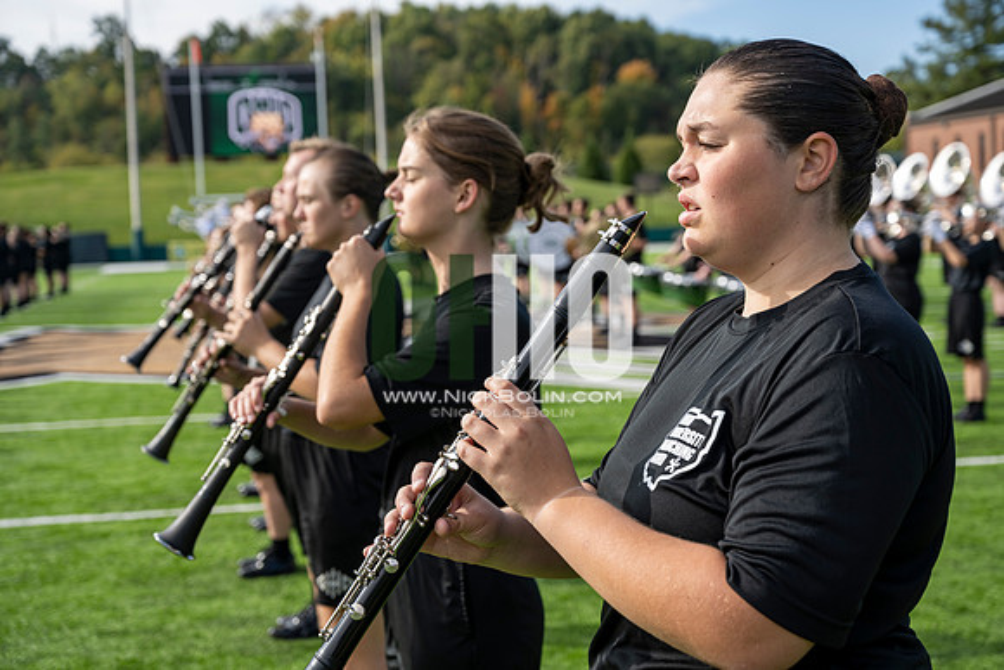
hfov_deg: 36.2
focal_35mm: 55
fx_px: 1534
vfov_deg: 24.6
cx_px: 502
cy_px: 335
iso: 80
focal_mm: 55
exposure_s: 1/250
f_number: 4.5
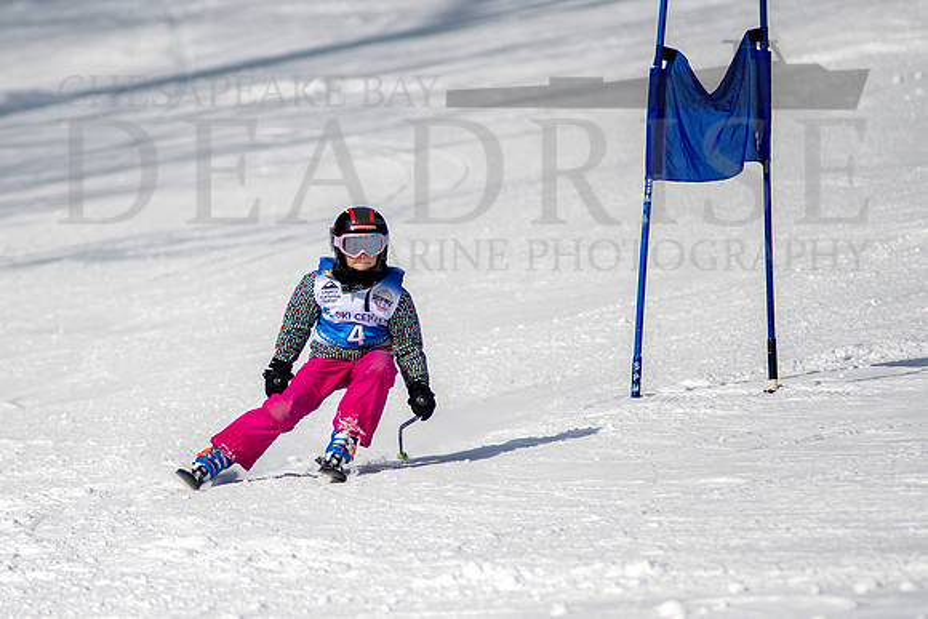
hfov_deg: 3.1
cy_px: 403
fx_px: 17124
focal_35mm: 664
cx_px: 293
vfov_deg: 2.1
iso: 100
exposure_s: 1/6400
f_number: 2.8
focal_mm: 300
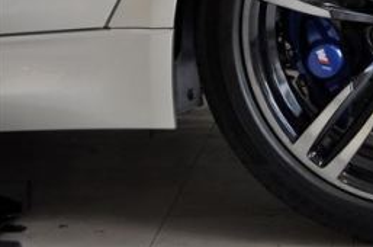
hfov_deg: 14.6
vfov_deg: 9.9
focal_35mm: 137
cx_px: 424
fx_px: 1416
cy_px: 21
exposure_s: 1/40
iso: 2000
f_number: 5.6
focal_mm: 40
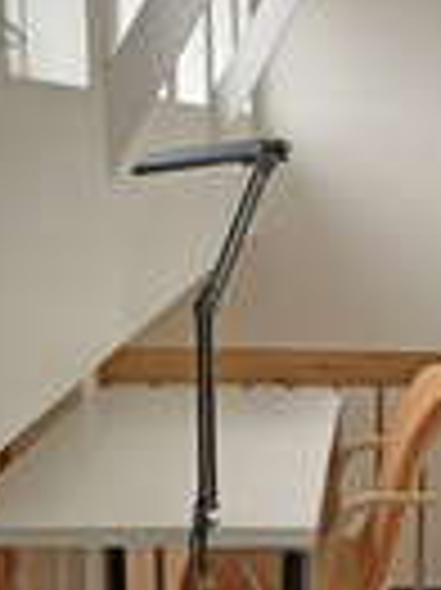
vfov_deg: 26.1
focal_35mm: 74
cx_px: 520
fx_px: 1259
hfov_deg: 18.9
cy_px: 432
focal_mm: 4.25
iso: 100
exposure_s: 1/50
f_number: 1.8
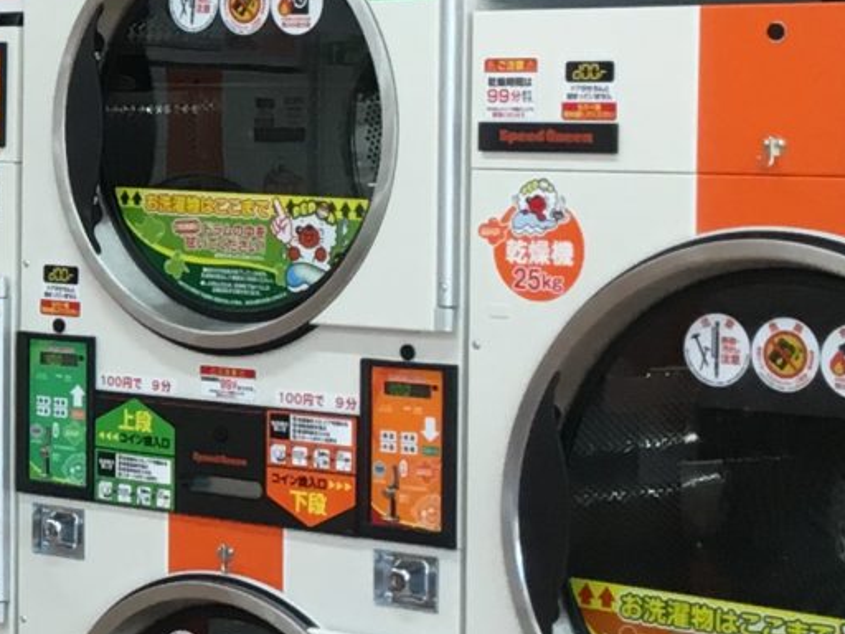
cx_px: -974
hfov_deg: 11.8
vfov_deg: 10.2
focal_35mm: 145
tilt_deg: -1.9
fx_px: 3540
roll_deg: +0.6
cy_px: 220
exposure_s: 1/40
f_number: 2.2
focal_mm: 4.15
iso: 25
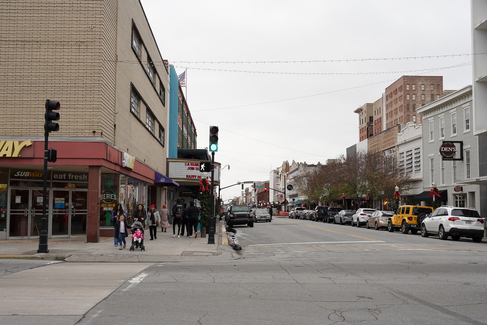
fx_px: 582
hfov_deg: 45.4
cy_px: 162
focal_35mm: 43
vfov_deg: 31.2
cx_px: 244
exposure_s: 1/100
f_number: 11
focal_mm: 43
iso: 400
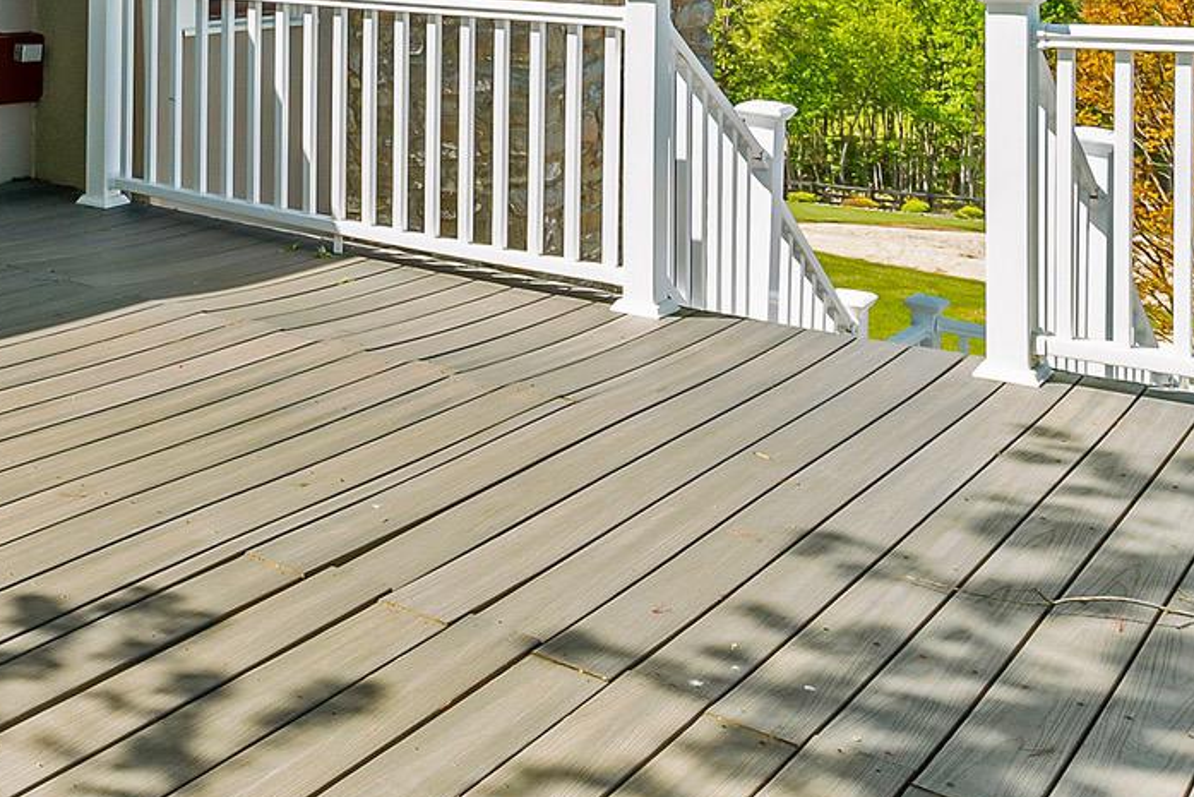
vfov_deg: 26.3
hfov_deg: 38.9
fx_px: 1559
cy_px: -92
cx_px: 111
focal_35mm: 47
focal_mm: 16
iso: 400
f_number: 8
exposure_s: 1/640
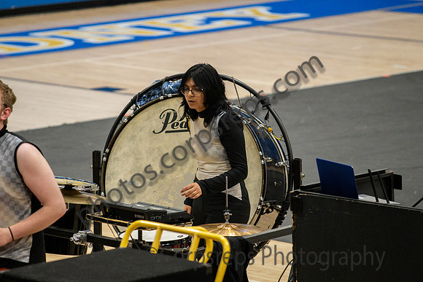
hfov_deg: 8.0
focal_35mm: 258
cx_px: 191
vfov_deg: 5.3
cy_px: 134
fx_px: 3038
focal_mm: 200
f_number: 4
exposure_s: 1/500
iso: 4000
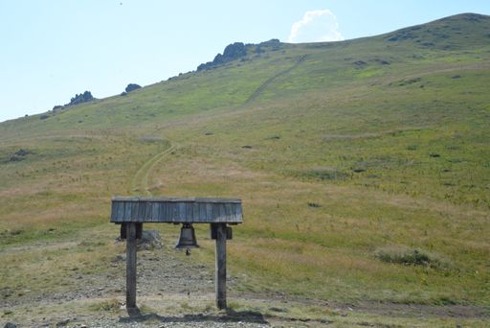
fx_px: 681
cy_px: 164
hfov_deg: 39.6
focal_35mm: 50
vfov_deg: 27.0
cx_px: 245
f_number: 20
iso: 4000
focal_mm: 50
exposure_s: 1/1600
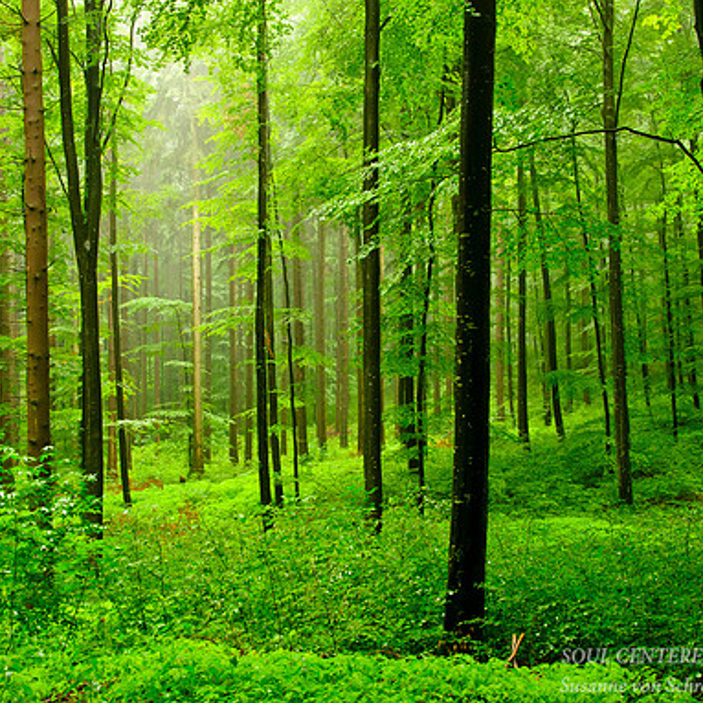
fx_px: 1241
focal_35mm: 54
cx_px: 351
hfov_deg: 31.6
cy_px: 352
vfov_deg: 31.6
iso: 800
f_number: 11
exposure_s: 1/8
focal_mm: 28
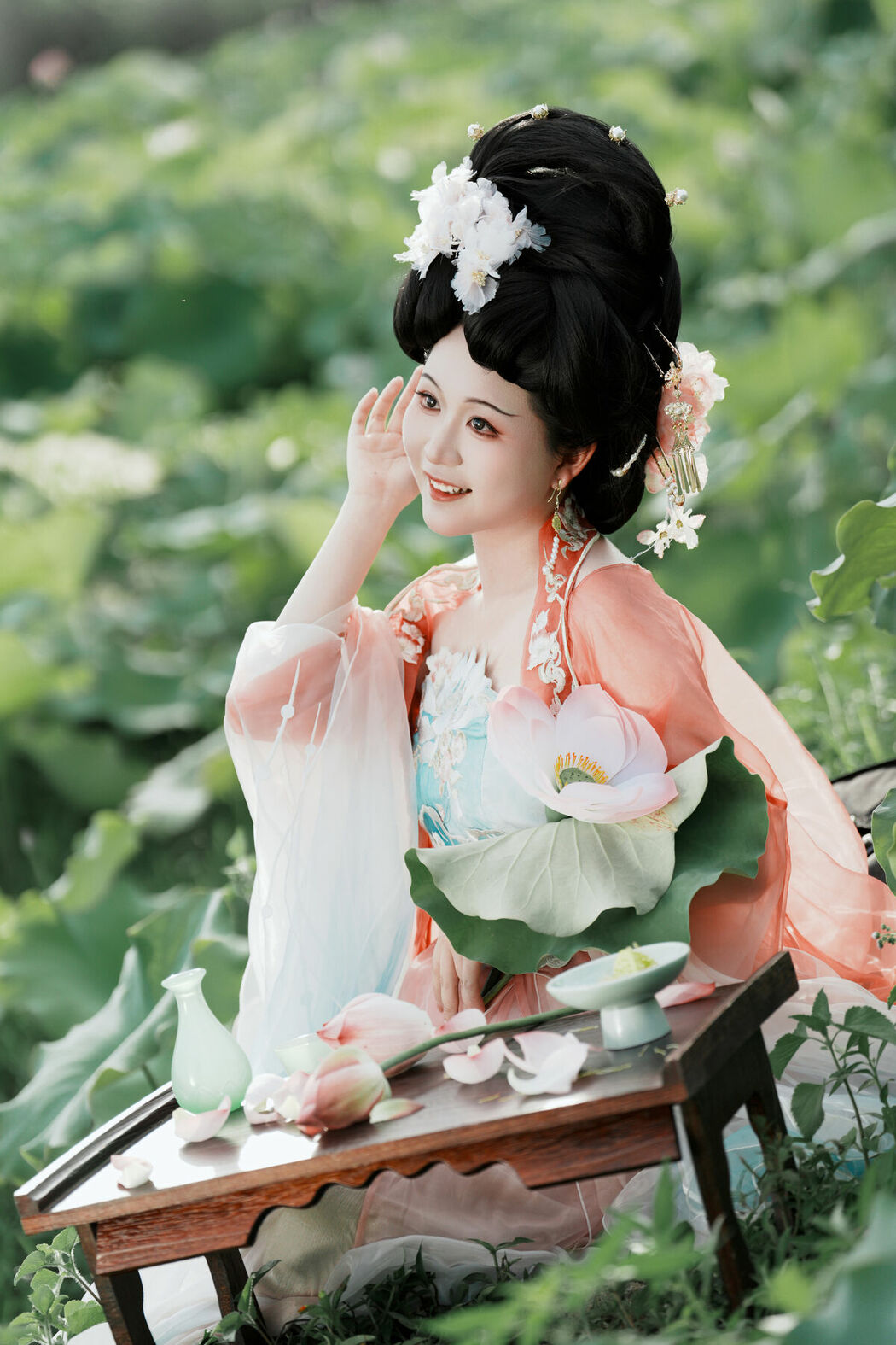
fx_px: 5040
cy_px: 672
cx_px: 448
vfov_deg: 15.2
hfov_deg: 10.2
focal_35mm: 135
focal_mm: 135
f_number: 3.2
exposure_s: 1/2000
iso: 400
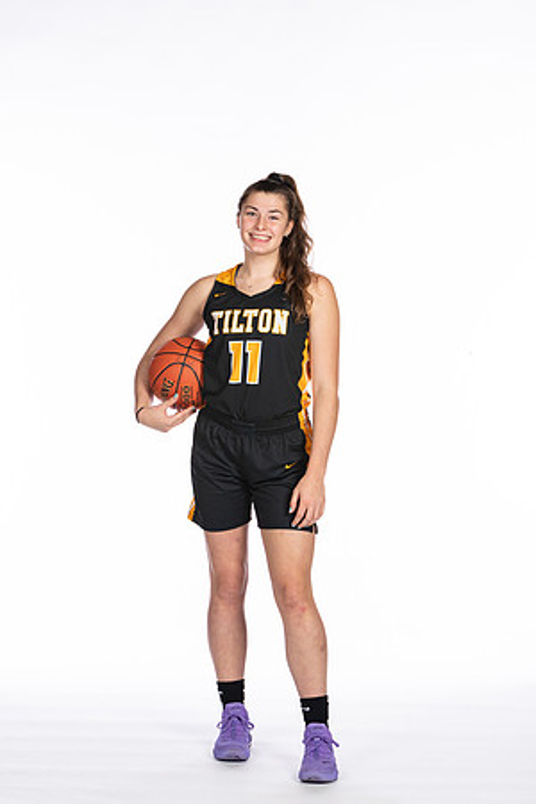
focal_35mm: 105
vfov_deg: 19.5
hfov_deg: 13.0
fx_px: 2345
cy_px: 402
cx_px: 268
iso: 100
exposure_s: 1/100
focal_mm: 70
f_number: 5
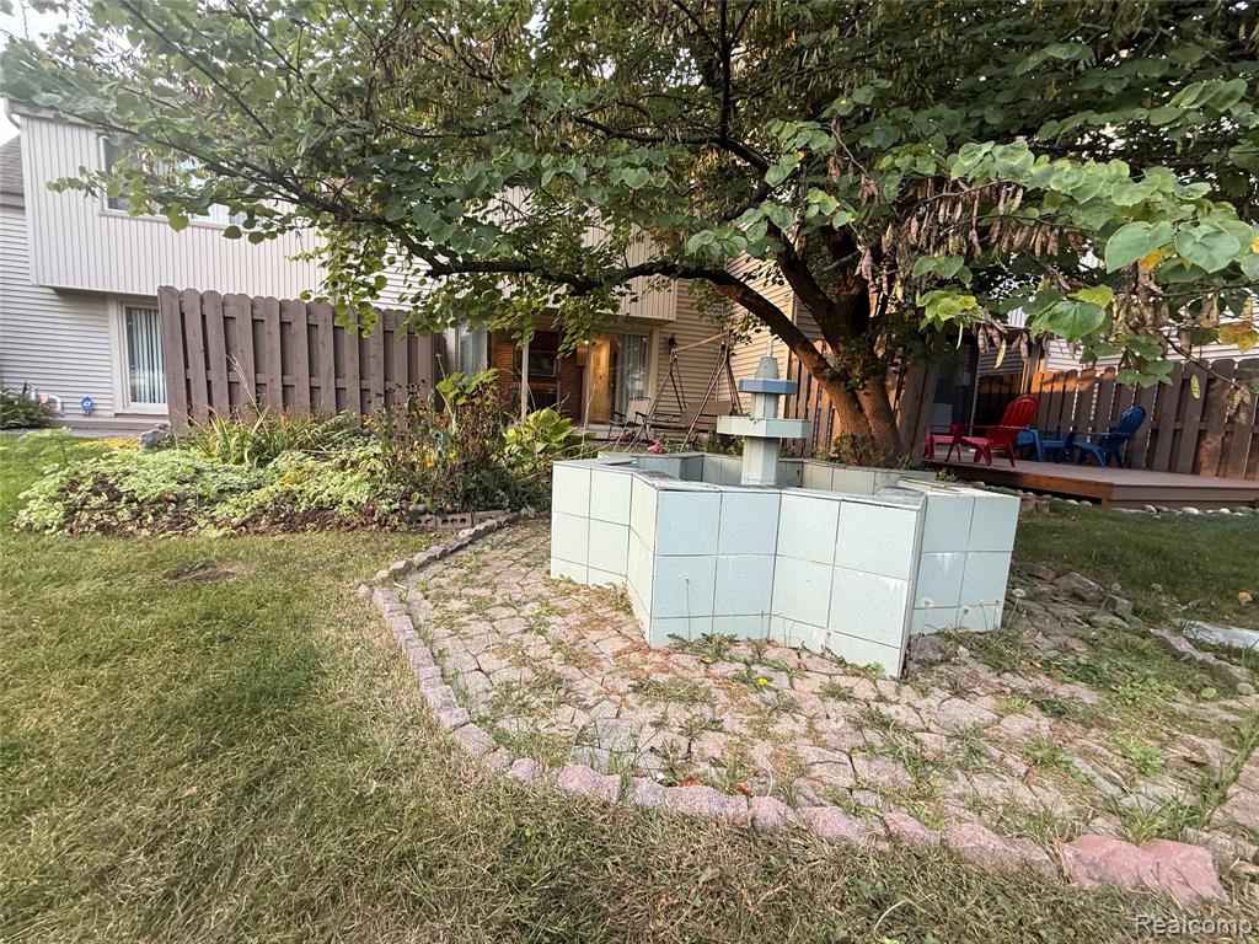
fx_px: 509
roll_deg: -2.3
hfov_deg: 102.1
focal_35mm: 14
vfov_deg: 85.7
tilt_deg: -5.2
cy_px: 472
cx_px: 630
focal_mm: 2.22
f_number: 2.2
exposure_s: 1/99
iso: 100
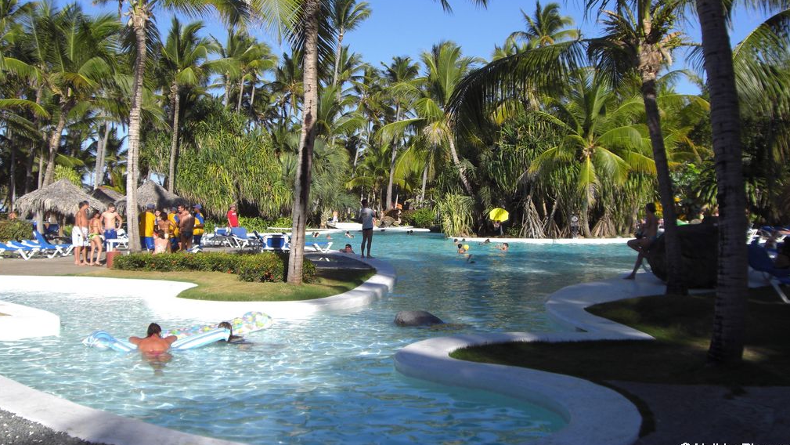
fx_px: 880
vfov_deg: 28.2
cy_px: 161
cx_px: 393
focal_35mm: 42
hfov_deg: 48.3
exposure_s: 1/125
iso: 64
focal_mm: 6.2
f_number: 8
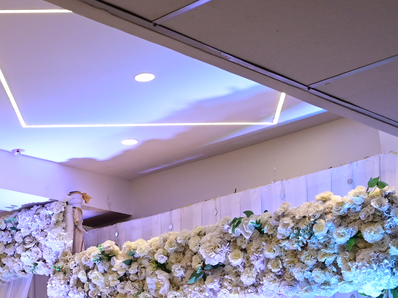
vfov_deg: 17.1
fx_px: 947
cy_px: 364
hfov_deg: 22.7
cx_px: -8
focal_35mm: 82
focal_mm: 30.5
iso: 1600
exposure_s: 1/160
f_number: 10
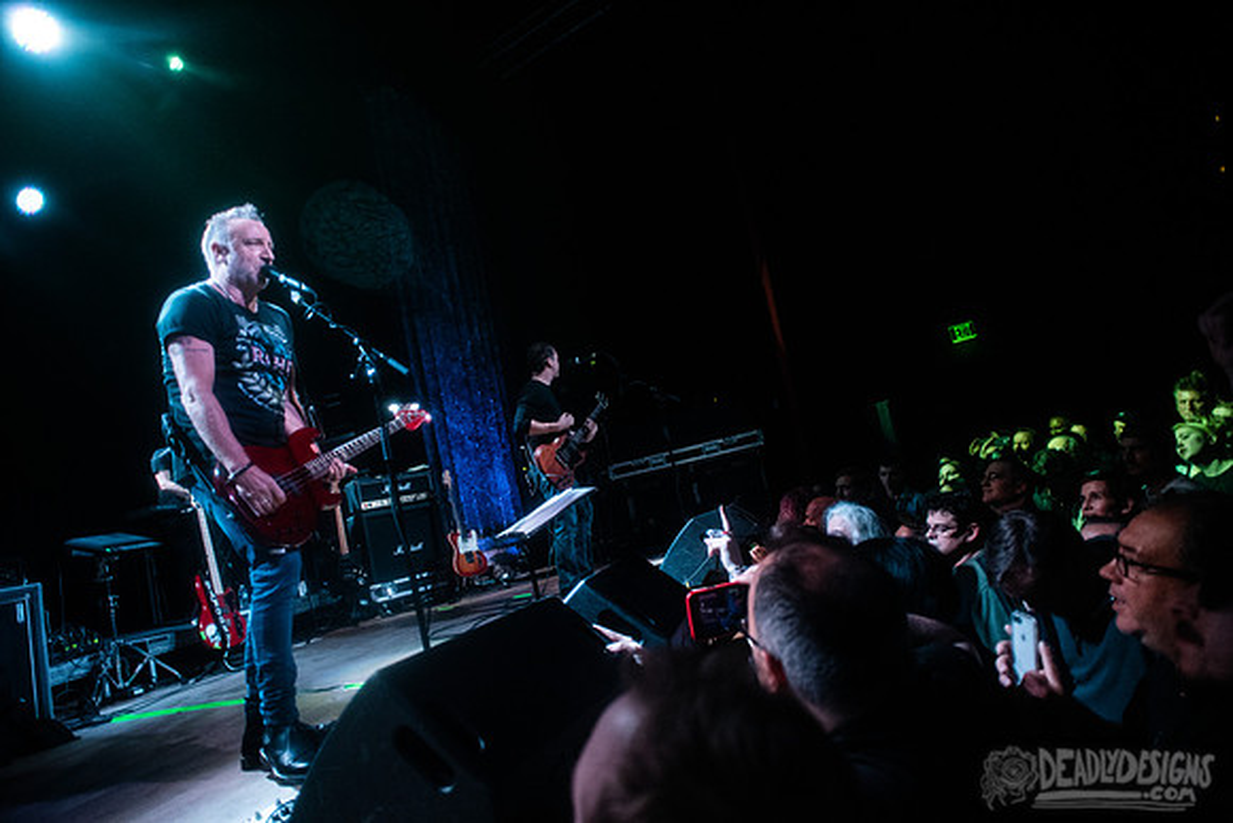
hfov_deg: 84.0
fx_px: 685
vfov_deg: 62.0
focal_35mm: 20
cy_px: 412
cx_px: 616
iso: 3200
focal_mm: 20
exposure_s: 1/1000
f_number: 3.5
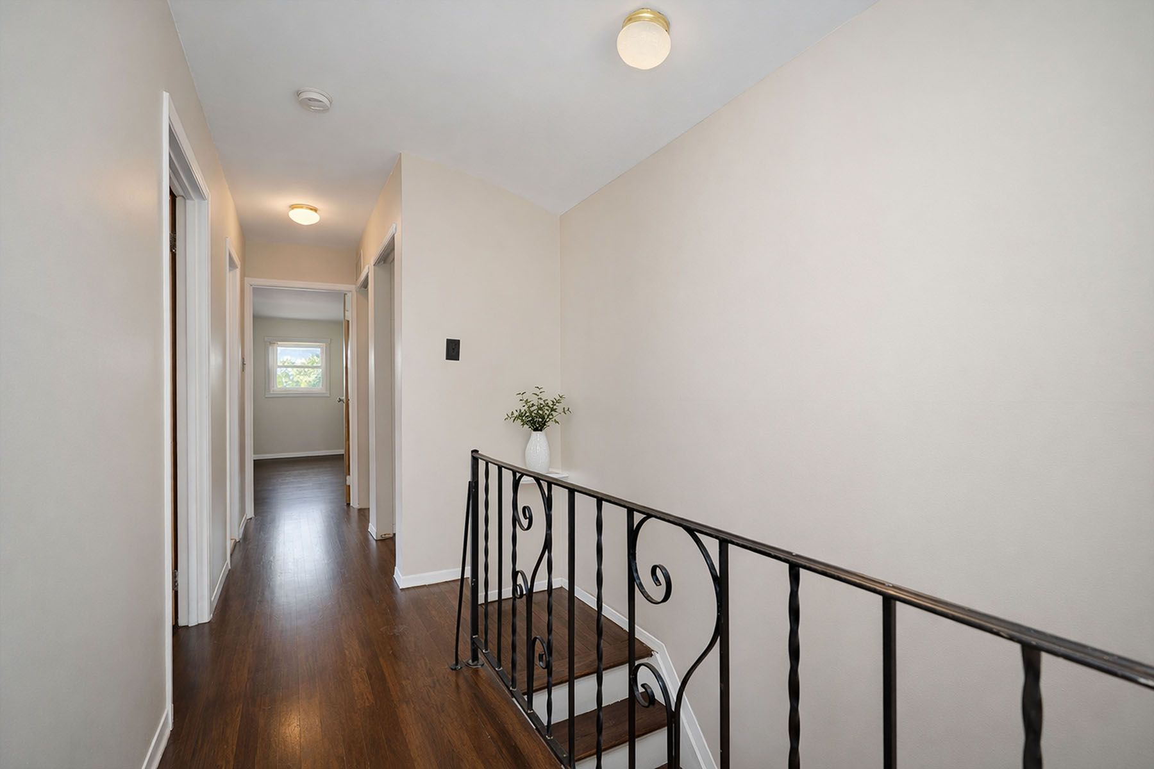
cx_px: 577
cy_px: 384
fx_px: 513
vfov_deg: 73.7
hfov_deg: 96.7
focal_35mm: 16
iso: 64
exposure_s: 1/13
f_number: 4
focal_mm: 16
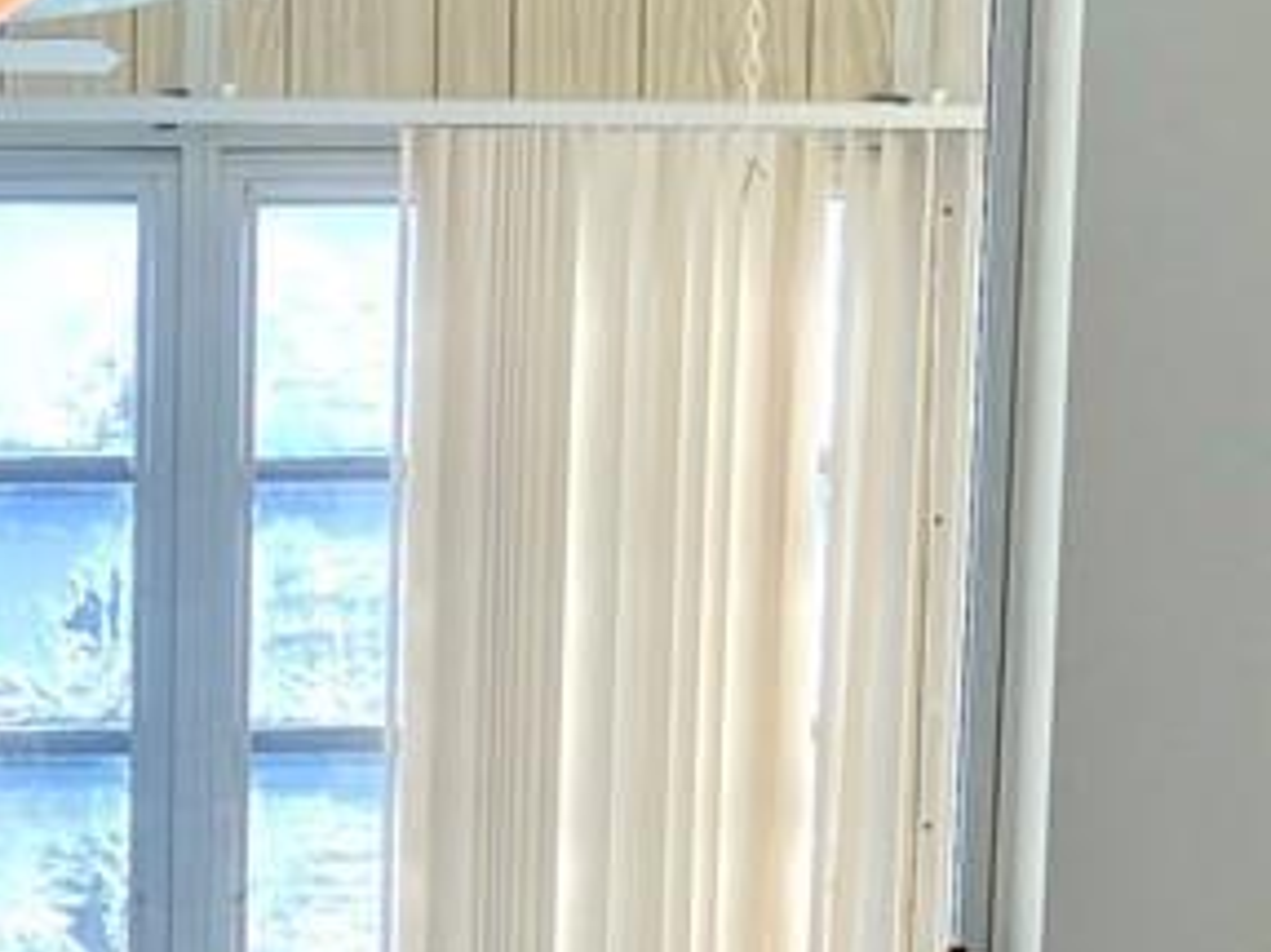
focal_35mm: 156
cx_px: -217
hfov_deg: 12.4
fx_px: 5725
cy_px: 1641
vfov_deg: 9.1
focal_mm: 3.99
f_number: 1.8
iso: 32
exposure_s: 1/226
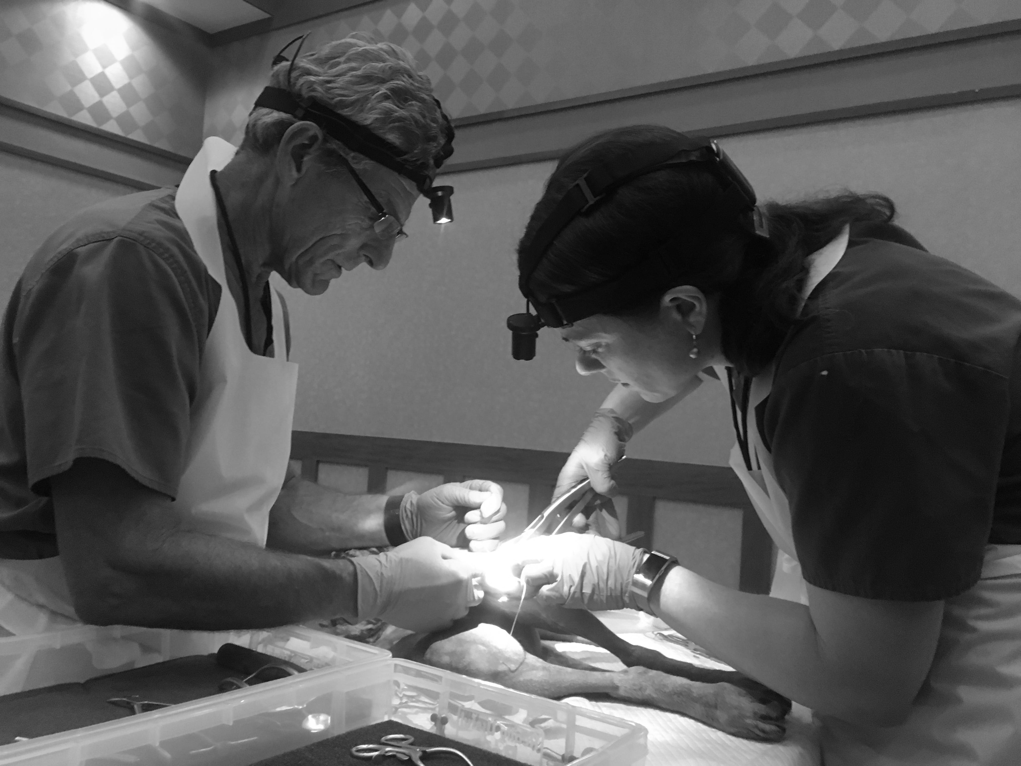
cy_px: 383
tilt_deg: +2.7
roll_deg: -3.2
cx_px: 510
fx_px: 855
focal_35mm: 29
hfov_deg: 61.7
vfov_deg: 48.2
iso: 200
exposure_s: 1/17
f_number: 2.2
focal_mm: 4.15
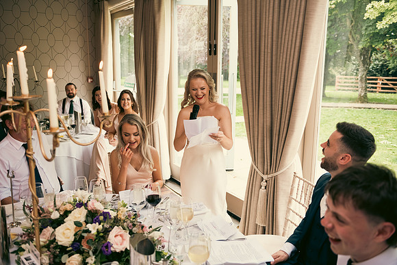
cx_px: 198
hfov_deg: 58.7
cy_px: 132
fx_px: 353
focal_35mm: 32
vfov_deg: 41.1
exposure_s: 1/160
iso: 640
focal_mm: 32
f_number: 3.5
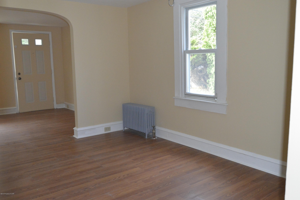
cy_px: 100
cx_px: 150
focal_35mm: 33
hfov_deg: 57.3
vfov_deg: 39.9
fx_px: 275
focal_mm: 22
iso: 3200
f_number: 7.1
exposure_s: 1/200
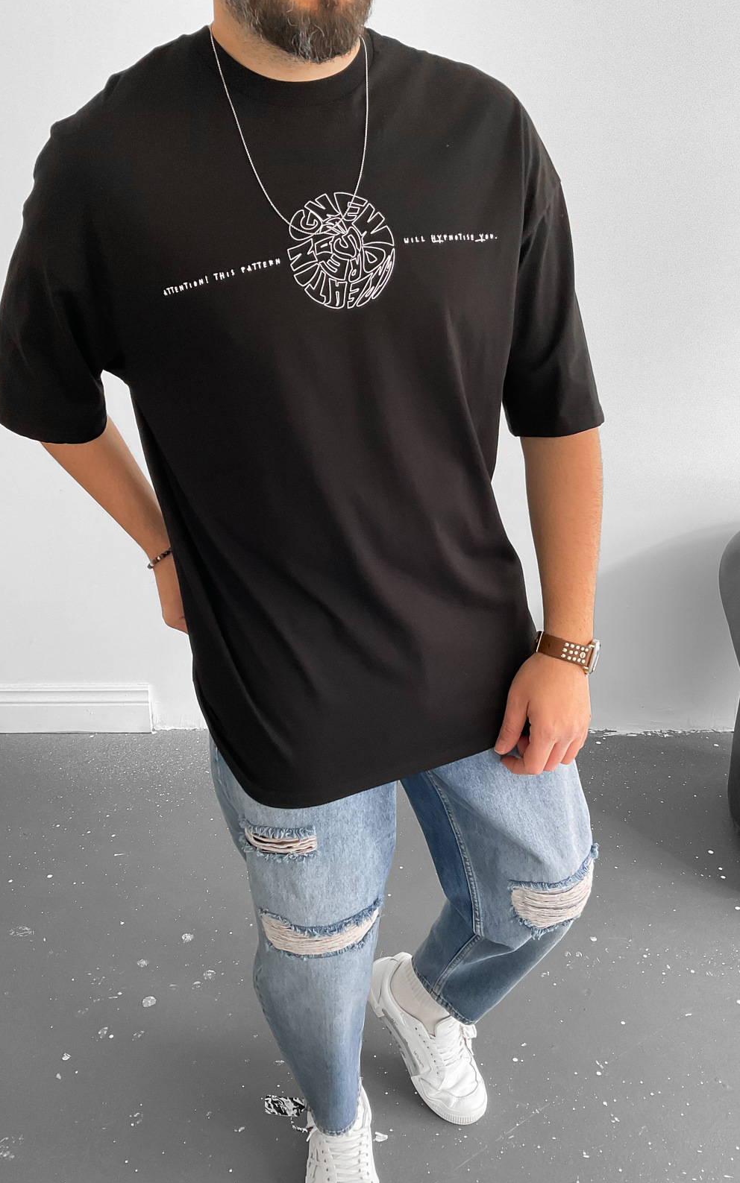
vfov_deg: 61.2
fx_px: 1000
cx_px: 358
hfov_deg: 40.6
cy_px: 595
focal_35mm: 31
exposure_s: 1/60
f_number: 1.8
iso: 80
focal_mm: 3
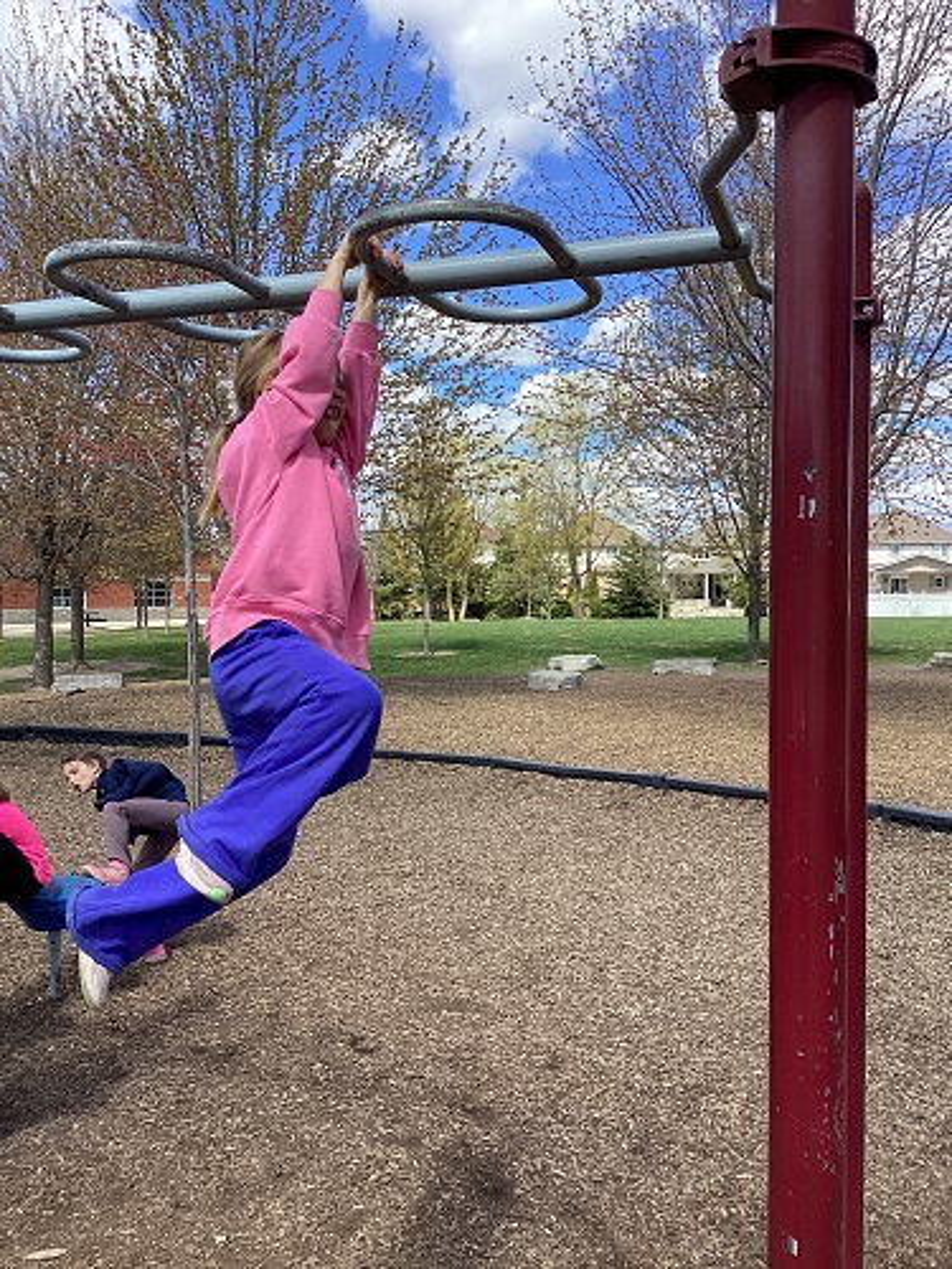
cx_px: 476
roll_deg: +1.3
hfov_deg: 45.4
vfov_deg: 58.4
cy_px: 634
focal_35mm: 31
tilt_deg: -2.2
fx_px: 1137
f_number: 2.4
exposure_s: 1/702
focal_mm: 3.3
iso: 25
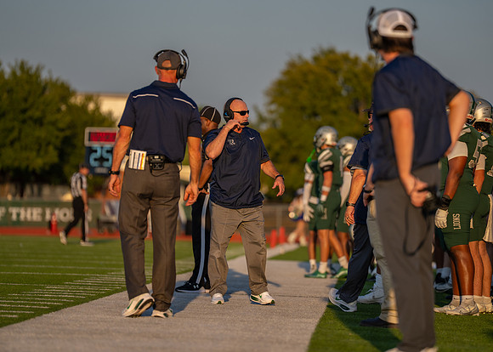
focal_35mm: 217
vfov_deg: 6.6
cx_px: 254
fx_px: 3038
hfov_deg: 9.3
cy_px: 171
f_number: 2.8
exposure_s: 1/1600
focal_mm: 200
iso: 125
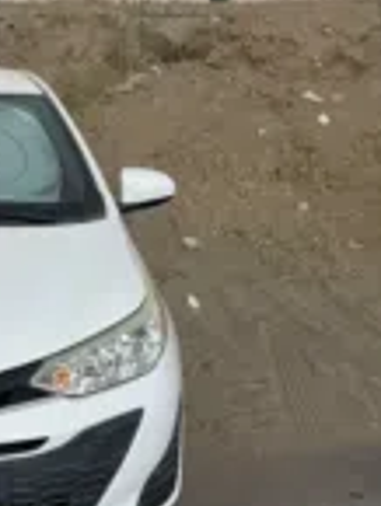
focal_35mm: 66
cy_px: 447
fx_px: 967
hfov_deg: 21.1
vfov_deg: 28.3
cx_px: -49
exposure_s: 1/33
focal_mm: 6.76
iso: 800
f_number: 1.78
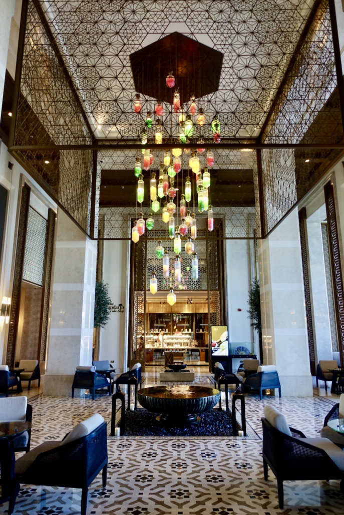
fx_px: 344
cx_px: 172
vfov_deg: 73.7
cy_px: 258
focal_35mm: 24
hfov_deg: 53.1
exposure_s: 1/30
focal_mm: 8.8
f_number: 1.8
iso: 160
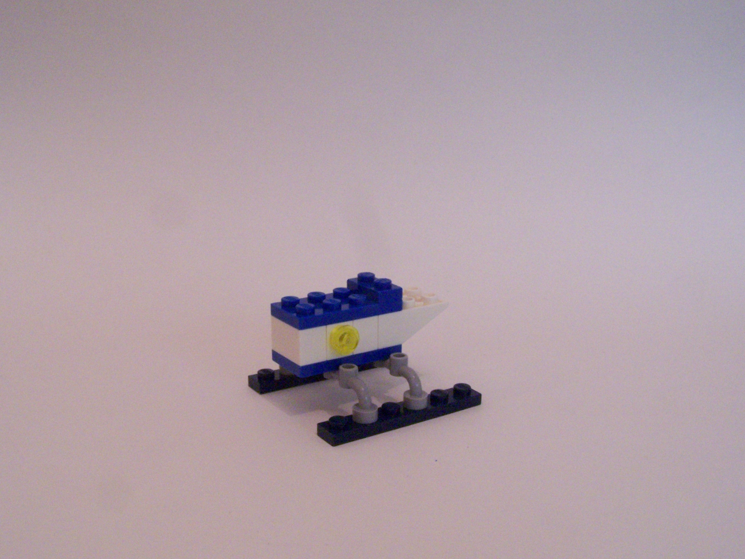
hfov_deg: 49.0
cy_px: 280
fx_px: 818
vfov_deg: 37.7
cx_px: 372
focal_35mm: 38
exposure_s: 1/8
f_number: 8
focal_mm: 6.3
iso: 400
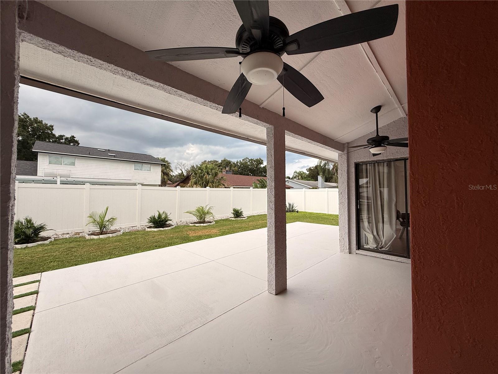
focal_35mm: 14
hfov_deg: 102.1
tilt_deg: +2.4
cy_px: 187
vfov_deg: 85.7
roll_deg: +0.1
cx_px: 249
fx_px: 201
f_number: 2.2
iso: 50
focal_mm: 2.22
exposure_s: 1/306
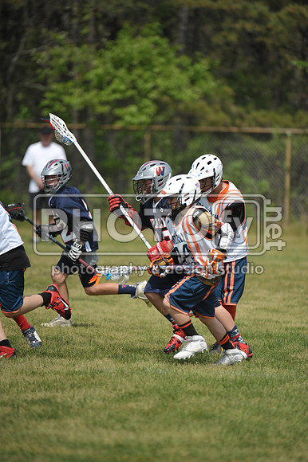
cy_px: 231
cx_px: 154
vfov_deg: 6.2
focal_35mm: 330
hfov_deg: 4.2
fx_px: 4240
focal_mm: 330
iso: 640
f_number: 4
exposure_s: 1/5000
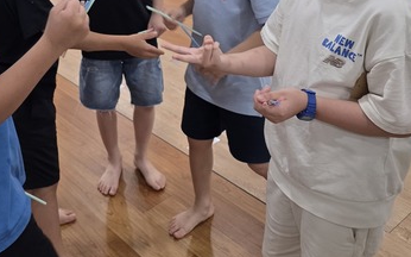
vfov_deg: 25.7
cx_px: 116
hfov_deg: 41.7
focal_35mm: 47
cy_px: -12
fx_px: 526
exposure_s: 1/120
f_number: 1.7
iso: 125
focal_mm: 6.3
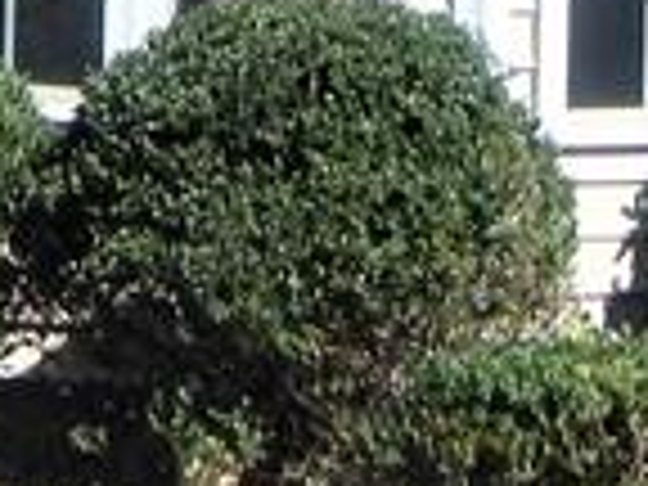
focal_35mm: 384
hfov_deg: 5.2
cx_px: 40
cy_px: -1078
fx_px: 7188
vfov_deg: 3.7
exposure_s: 1/400
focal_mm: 9.7
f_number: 7.6
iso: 125
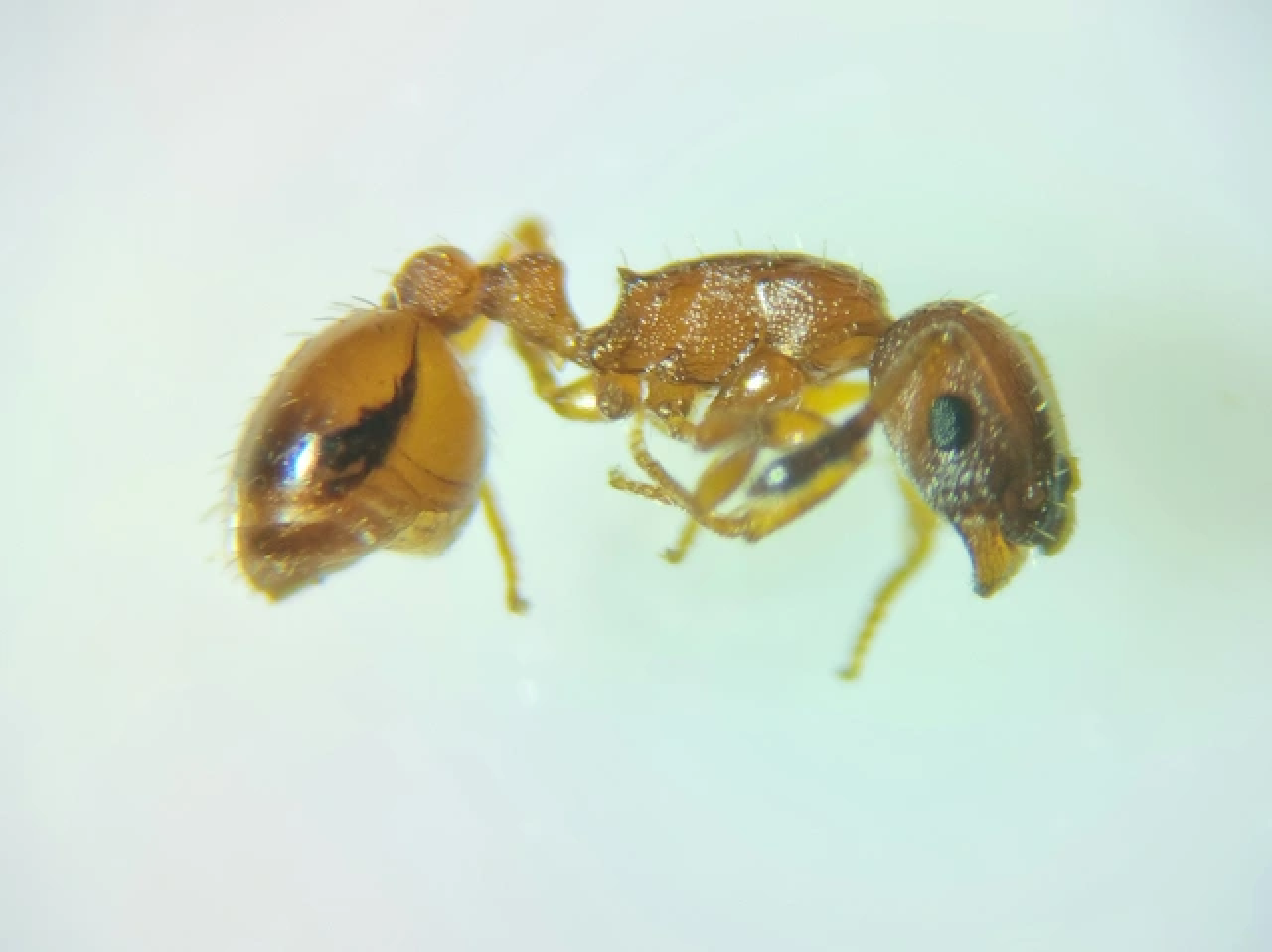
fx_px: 991
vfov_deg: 51.3
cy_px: 476
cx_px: 636
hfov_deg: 65.4
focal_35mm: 27
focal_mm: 5.9
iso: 40
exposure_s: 1/50
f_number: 2
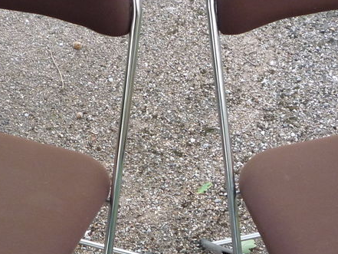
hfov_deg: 28.6
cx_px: 176
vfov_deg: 21.5
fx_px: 664
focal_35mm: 68
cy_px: 173
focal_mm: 5.2
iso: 200
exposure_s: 1/30
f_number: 3.3
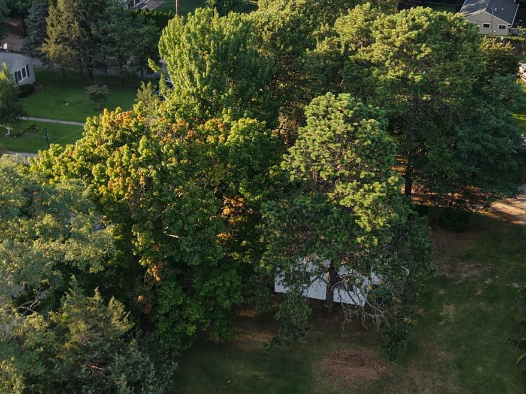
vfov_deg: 26.1
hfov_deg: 34.2
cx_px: 330
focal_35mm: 56
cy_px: 163
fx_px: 851
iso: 100
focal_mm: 8.67
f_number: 1.8
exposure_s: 1/60
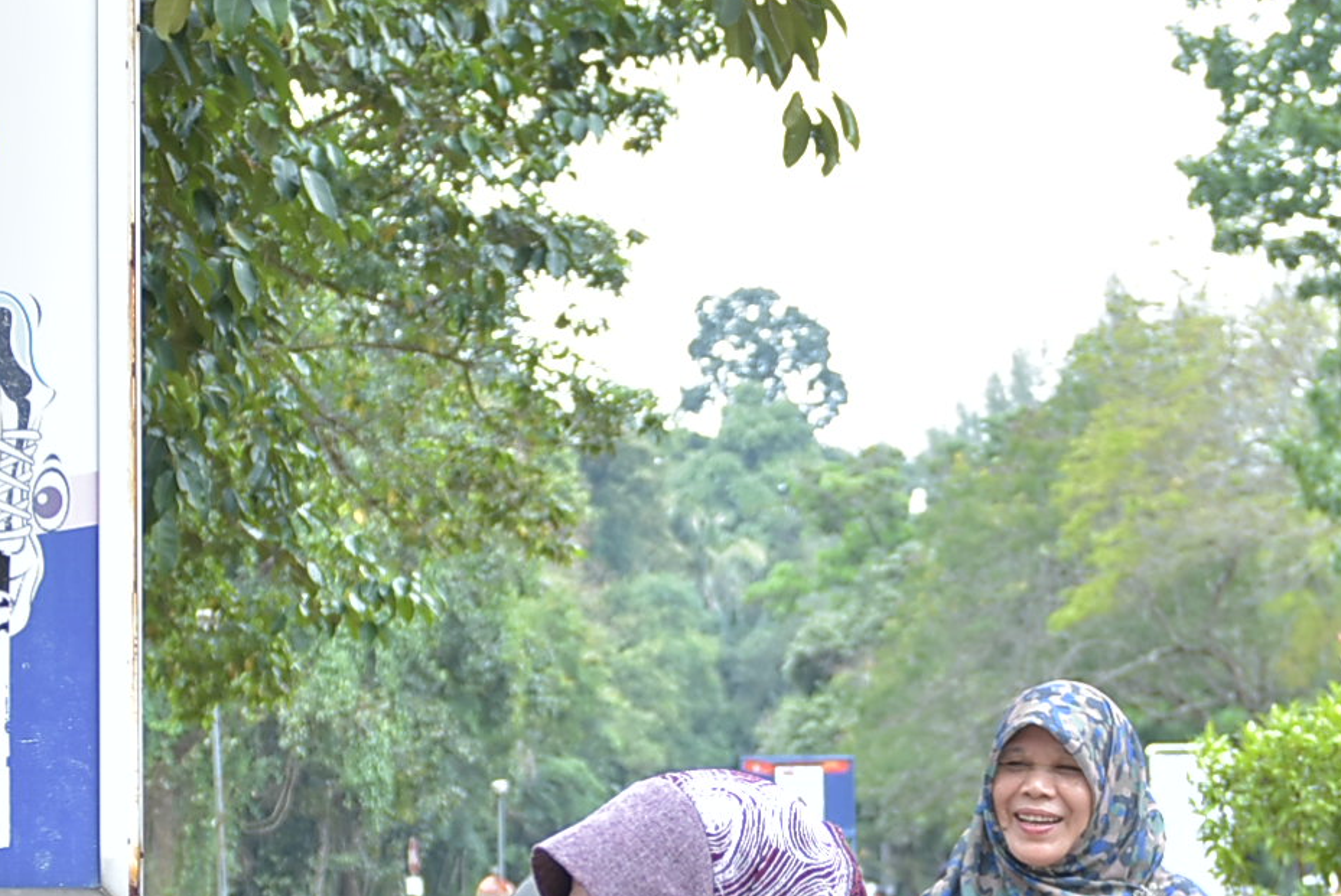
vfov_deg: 11.8
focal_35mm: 116
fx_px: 4324
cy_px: 778
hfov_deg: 17.6
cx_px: 784
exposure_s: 1/500
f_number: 2.8
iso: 400
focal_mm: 24
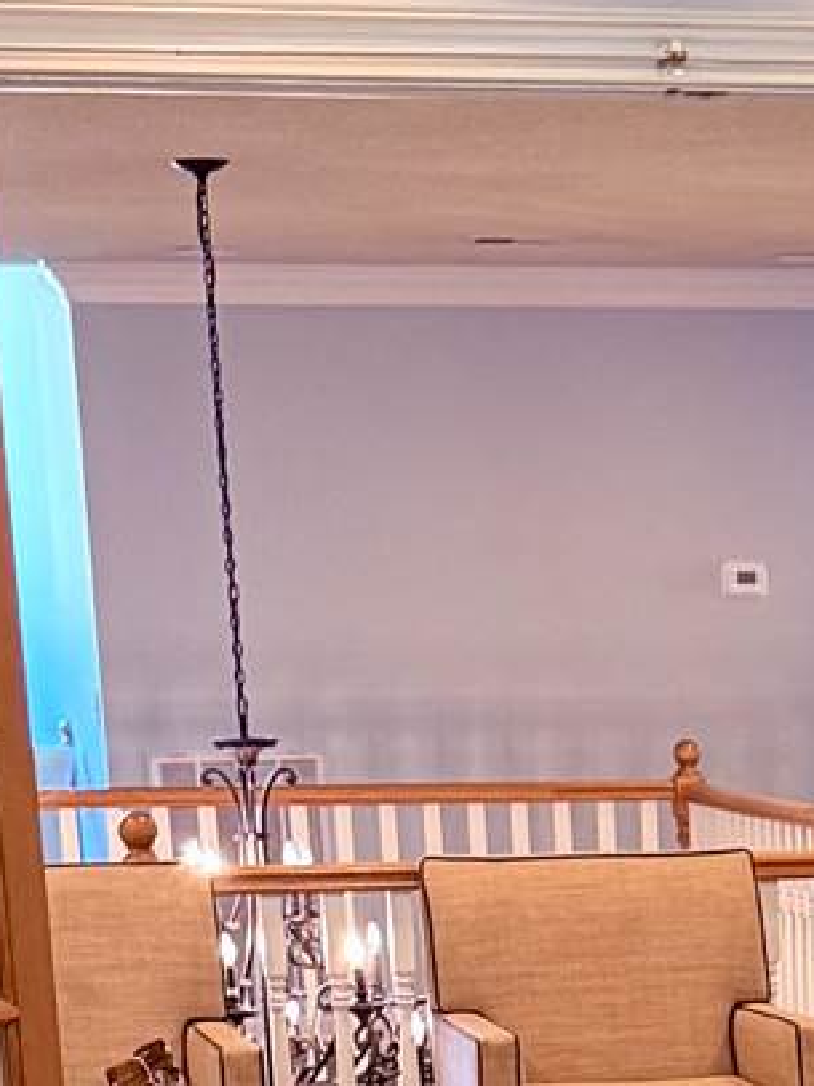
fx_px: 4266
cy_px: 1772
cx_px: 1137
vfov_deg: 13.4
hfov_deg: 10.6
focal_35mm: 136
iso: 250
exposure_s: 1/60
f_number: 1.78
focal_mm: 6.76
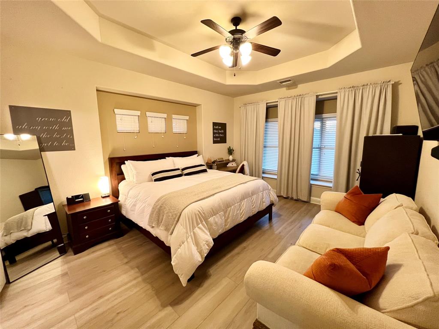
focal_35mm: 13
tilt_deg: -8.1
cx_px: 220
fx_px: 165
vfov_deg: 89.9
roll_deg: +1.1
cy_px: 164
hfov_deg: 106.2
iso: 320
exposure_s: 1/60
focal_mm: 1.57
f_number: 1.8
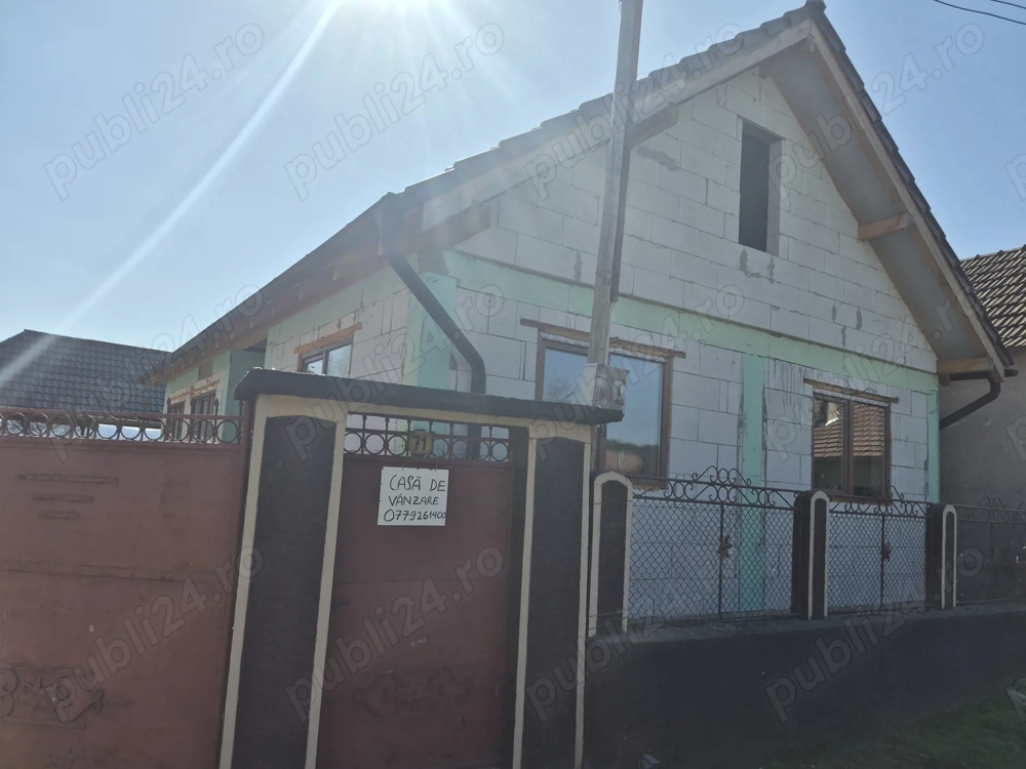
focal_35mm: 23
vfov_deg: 58.9
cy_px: 384
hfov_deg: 73.9
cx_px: 513
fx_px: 682
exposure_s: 1/7696
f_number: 1.8
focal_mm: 5.4
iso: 64
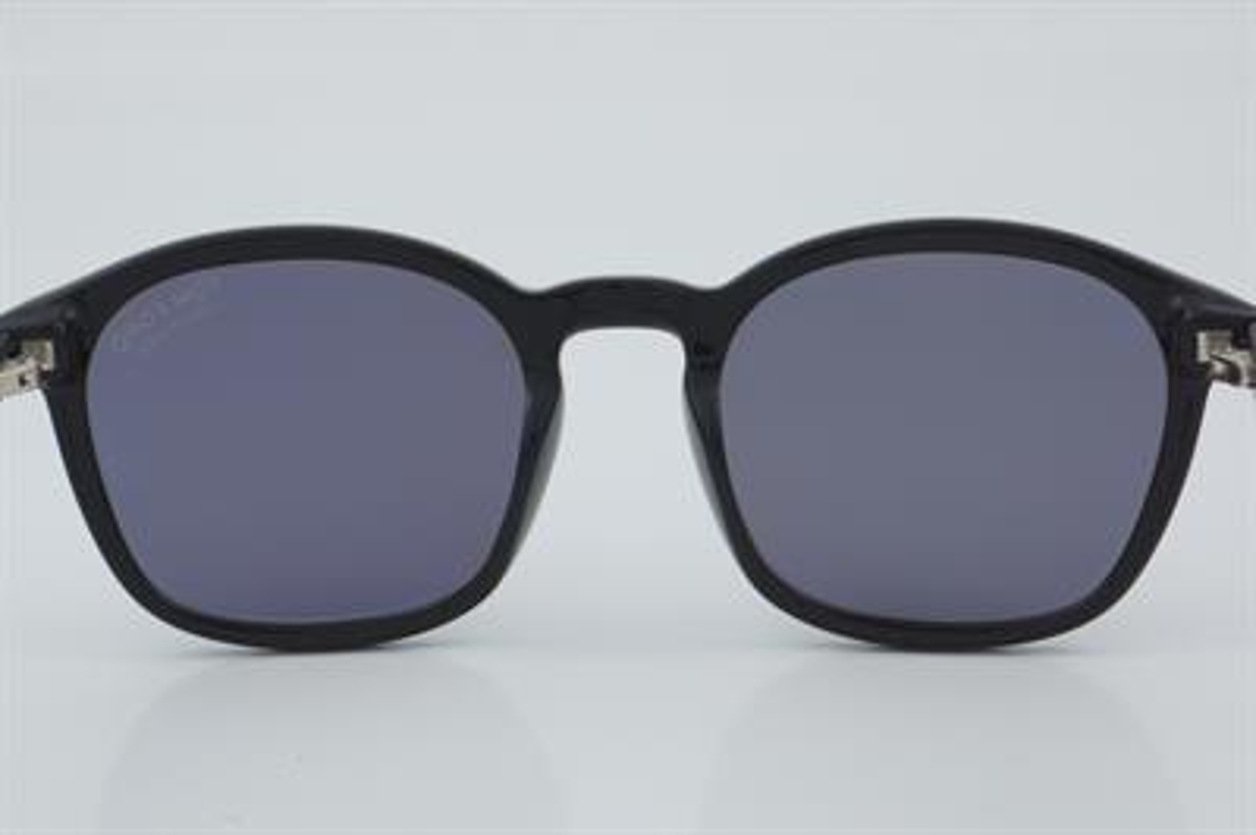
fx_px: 2876
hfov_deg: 24.6
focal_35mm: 82
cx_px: 628
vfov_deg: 16.5
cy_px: 418
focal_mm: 55
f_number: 32
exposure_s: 1/4
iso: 100
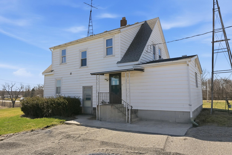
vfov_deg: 50.4
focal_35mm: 26
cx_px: 116
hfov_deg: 70.4
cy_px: 78
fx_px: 164
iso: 1000
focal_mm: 17
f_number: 6.3
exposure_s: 1/4000
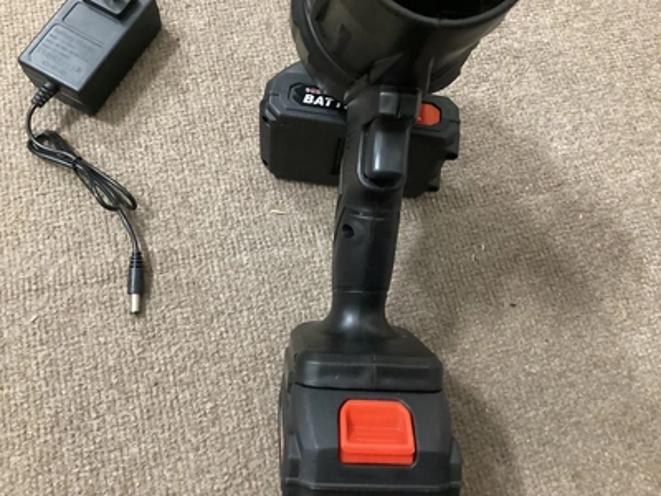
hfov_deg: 58.4
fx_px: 592
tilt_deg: -71.6
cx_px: 330
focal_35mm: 31
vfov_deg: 45.4
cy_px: 248
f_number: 2.4
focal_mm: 3.3
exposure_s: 1/30
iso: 640
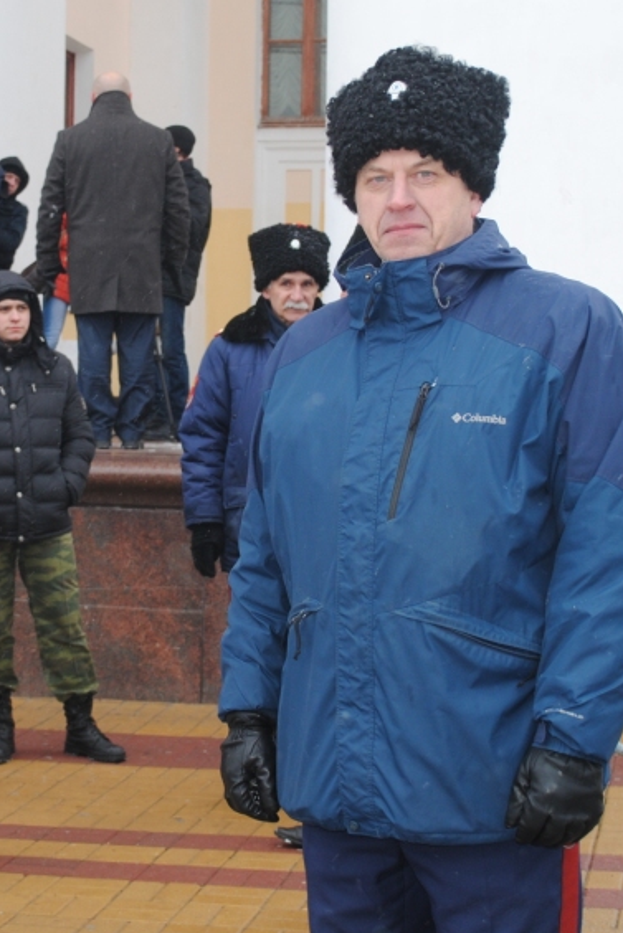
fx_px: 2047
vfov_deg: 25.7
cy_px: 417
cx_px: 182
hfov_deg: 17.2
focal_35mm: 79
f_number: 4.5
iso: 200
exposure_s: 1/80
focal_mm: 29
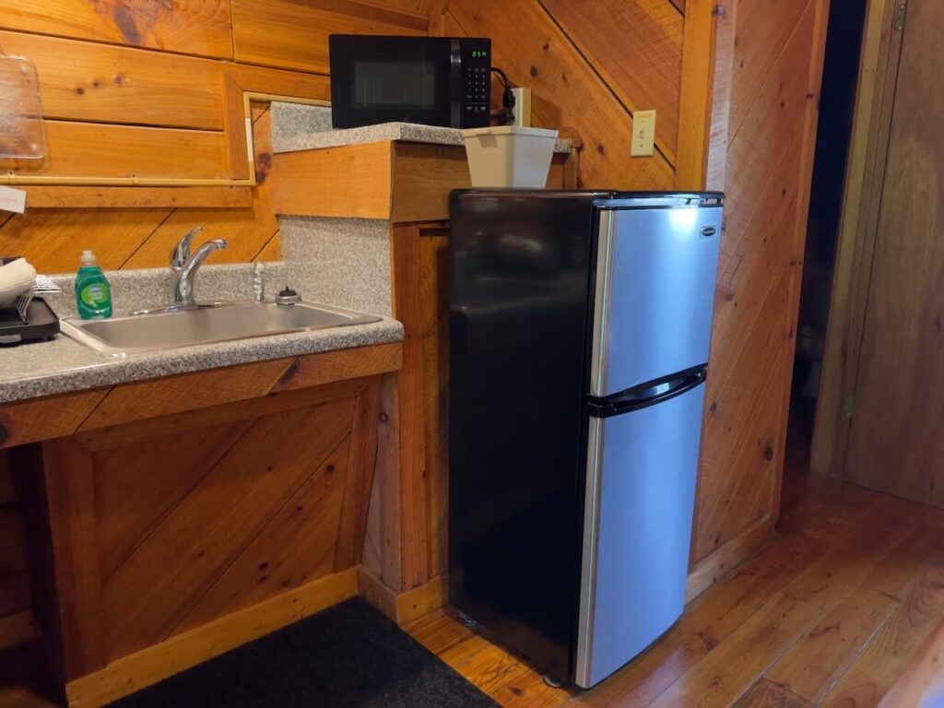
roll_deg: +0.6
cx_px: 472
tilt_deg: -12.7
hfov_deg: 71.6
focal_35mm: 24
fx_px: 654
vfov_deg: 56.8
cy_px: 354
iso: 800
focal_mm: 6.86
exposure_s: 1/40
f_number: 1.78
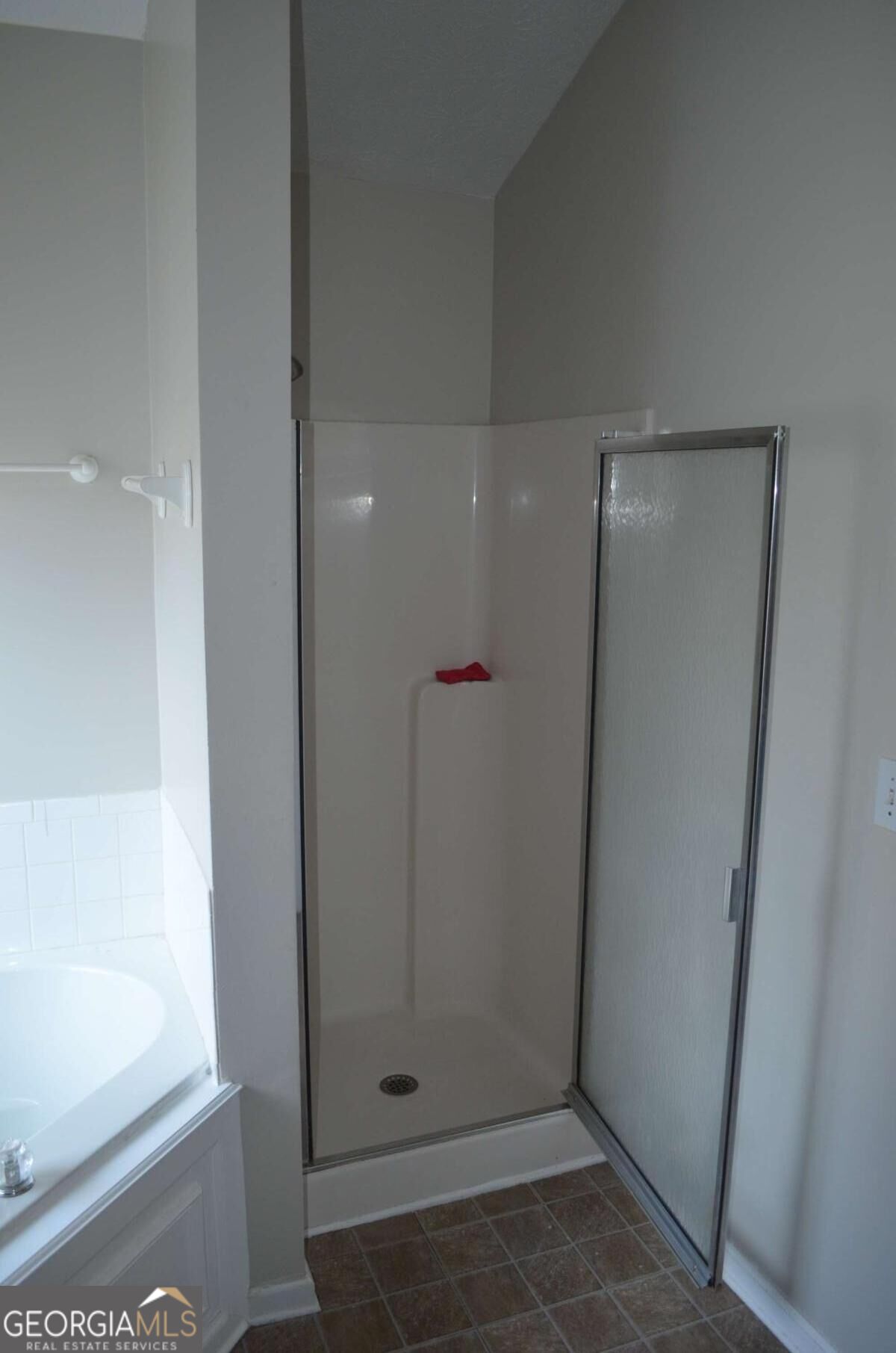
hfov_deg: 47.7
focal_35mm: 27
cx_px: 448
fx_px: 1012
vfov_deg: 67.5
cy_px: 676
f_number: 3.5
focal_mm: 18
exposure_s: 1/100
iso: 400
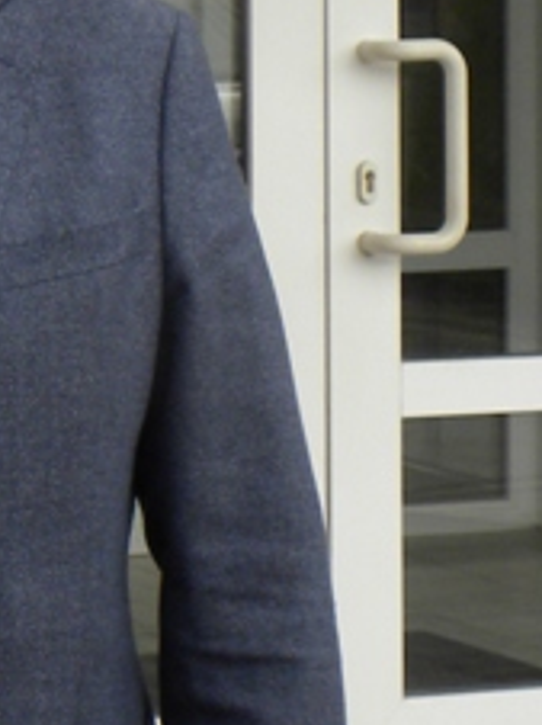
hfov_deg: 8.2
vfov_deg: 11.7
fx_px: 3514
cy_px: -6
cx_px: -670
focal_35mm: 168
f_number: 4
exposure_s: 1/174
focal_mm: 6.6
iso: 64
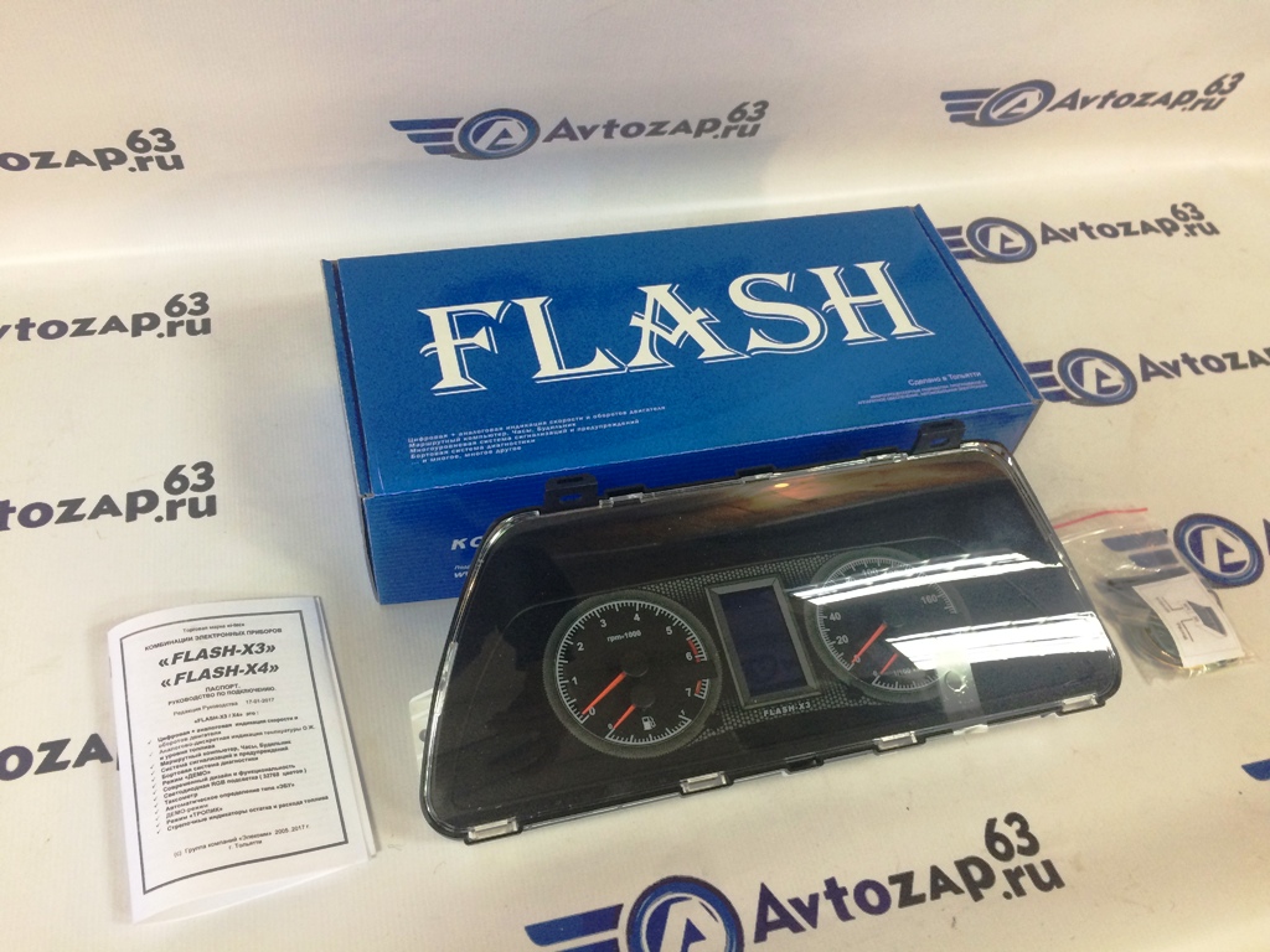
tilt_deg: -53.5
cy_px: 476
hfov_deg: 61.7
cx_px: 635
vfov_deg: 48.2
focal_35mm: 29
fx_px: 1064
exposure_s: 1/33
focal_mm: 4.15
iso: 160
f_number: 2.2
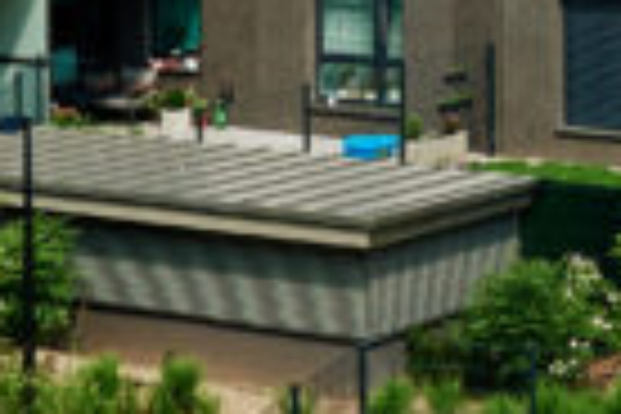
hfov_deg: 11.4
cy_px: -450
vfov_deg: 7.4
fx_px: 3070
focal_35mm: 178
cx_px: 603
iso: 100
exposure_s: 1/250
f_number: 9
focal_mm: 24
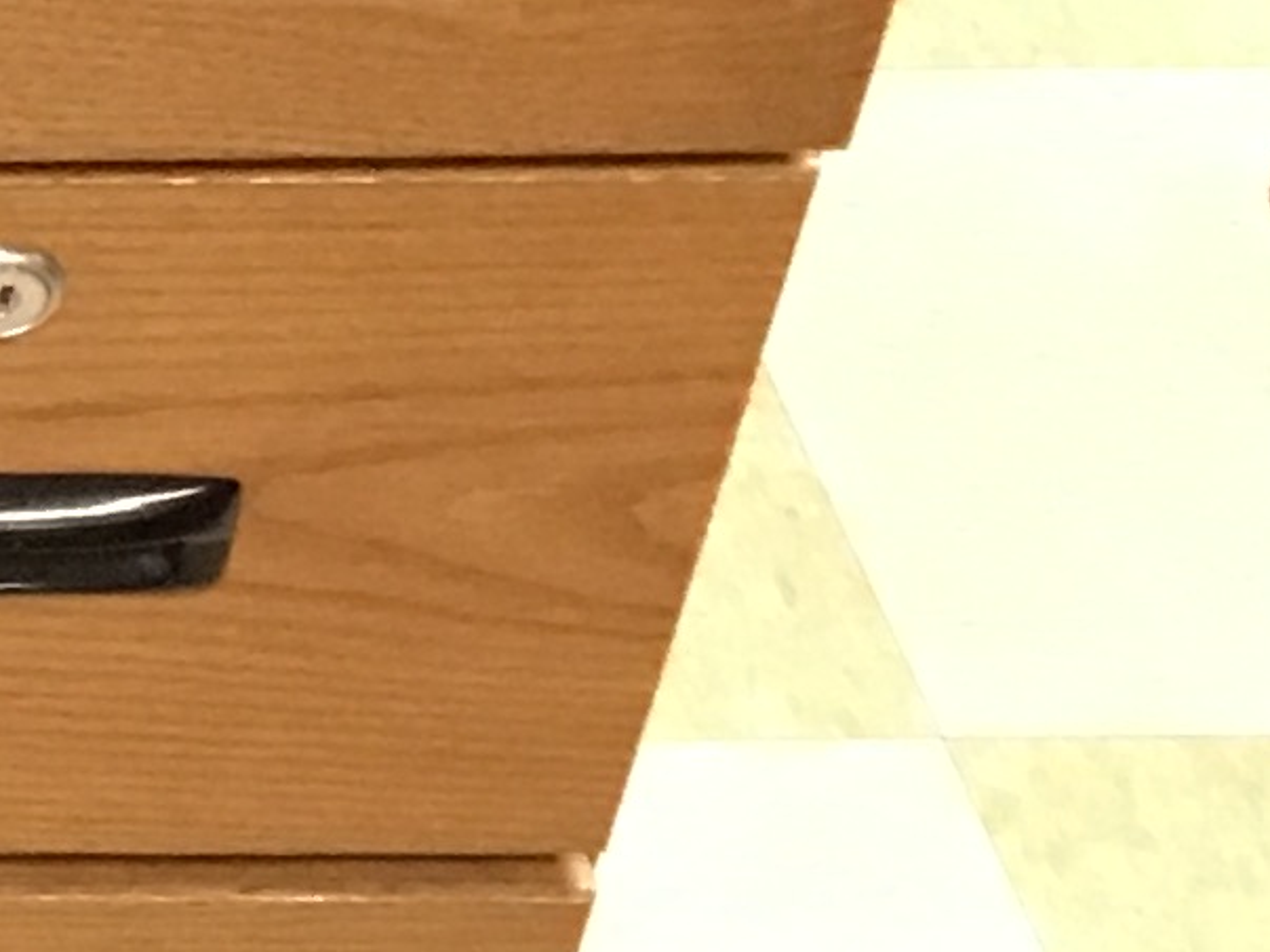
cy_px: -324
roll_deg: +1.2
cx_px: -2207
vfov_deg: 7.6
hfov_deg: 8.8
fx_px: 7116
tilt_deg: -36.9
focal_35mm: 194
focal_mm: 4.15
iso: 200
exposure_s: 1/15
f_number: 2.2
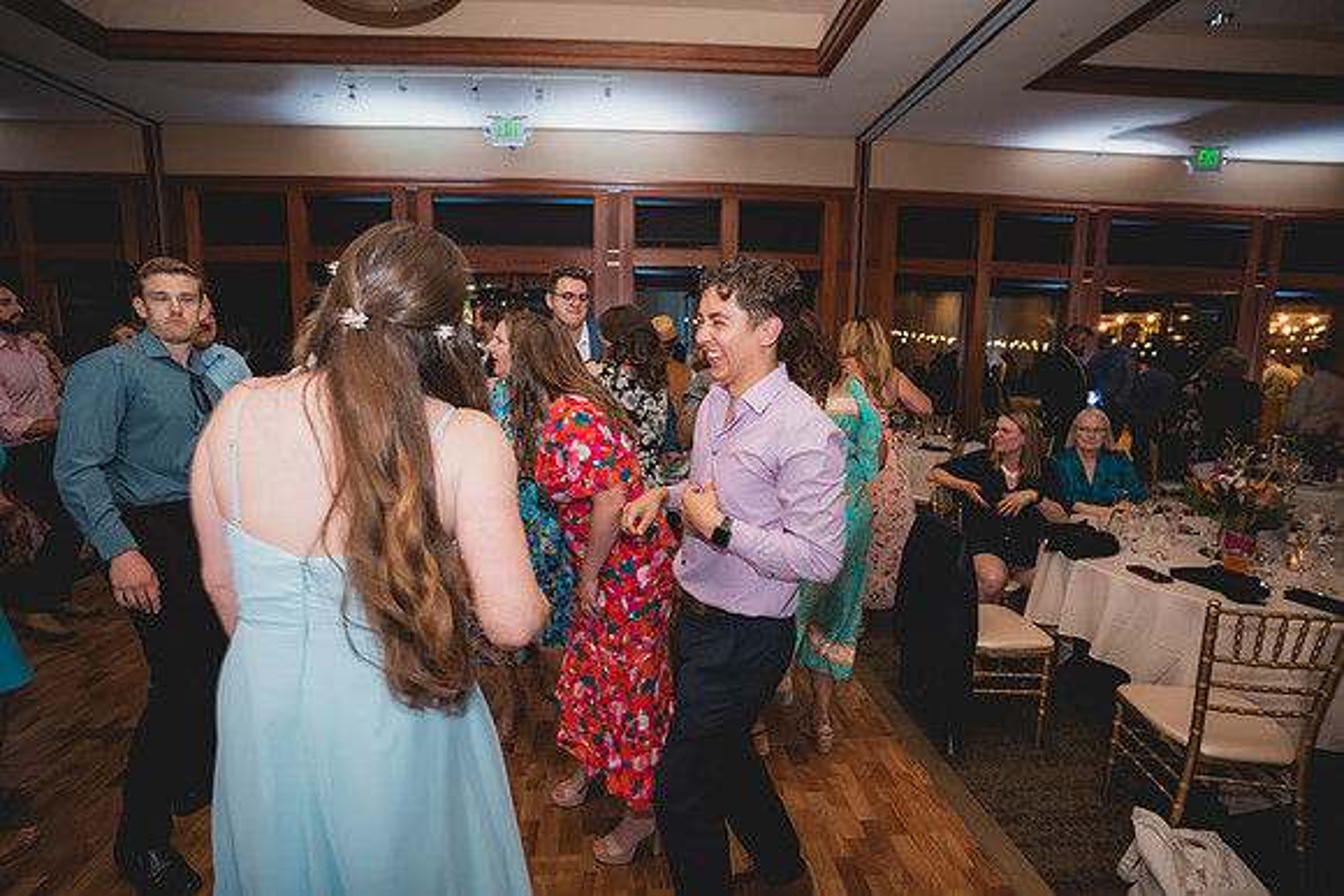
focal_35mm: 17
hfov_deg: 93.3
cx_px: 672
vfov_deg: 70.5
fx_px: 635
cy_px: 448
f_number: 2.8
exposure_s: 1/60
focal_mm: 17
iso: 1000
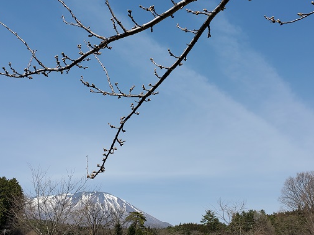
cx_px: 160
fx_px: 335
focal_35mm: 37
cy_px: 100
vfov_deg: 38.6
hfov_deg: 50.2
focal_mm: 4.3
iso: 50
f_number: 2.4
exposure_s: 1/2060
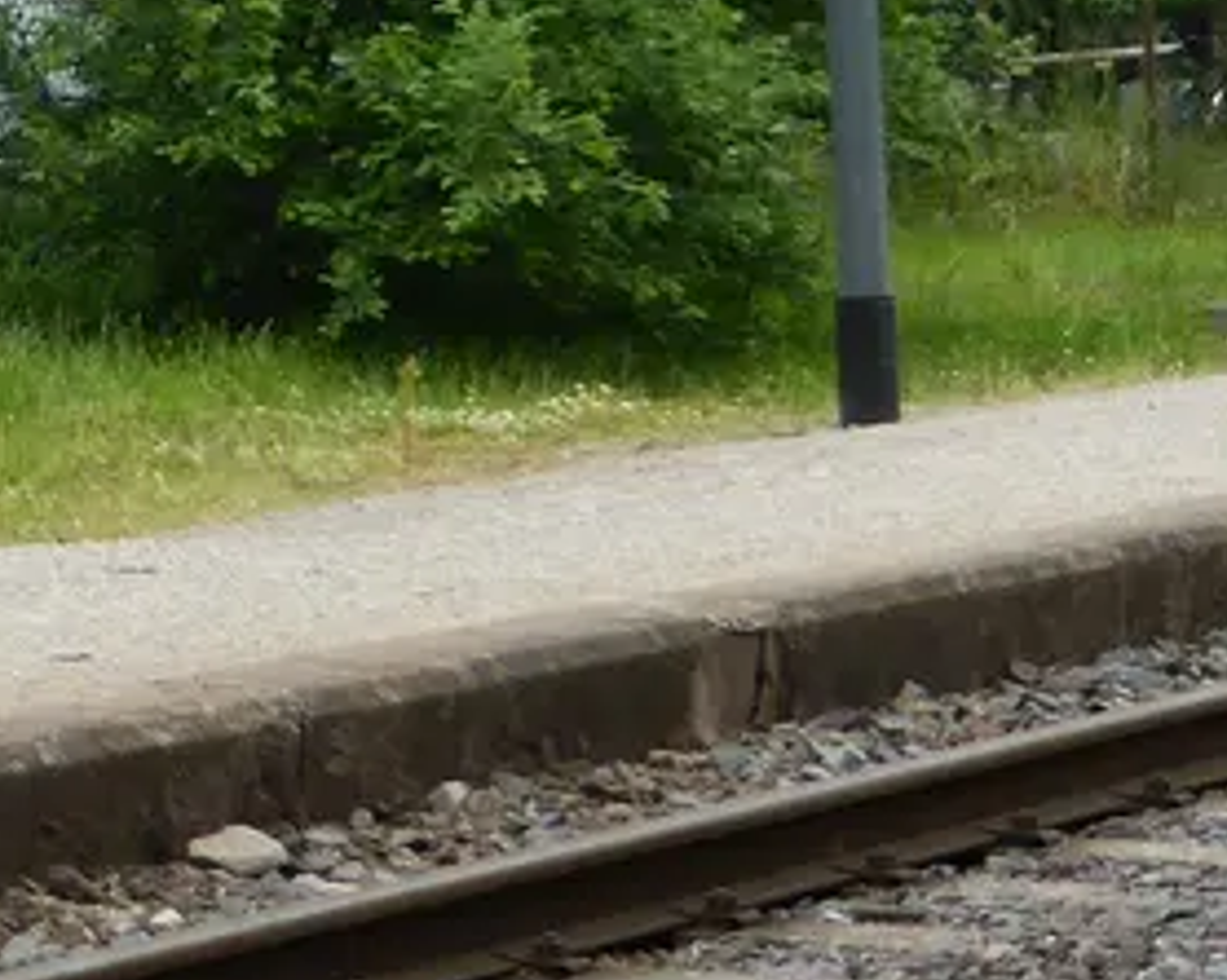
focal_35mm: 207
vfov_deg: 7.4
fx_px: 7512
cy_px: -53
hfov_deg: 9.2
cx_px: -375
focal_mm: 7.9
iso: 100
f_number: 4.1
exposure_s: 1/200
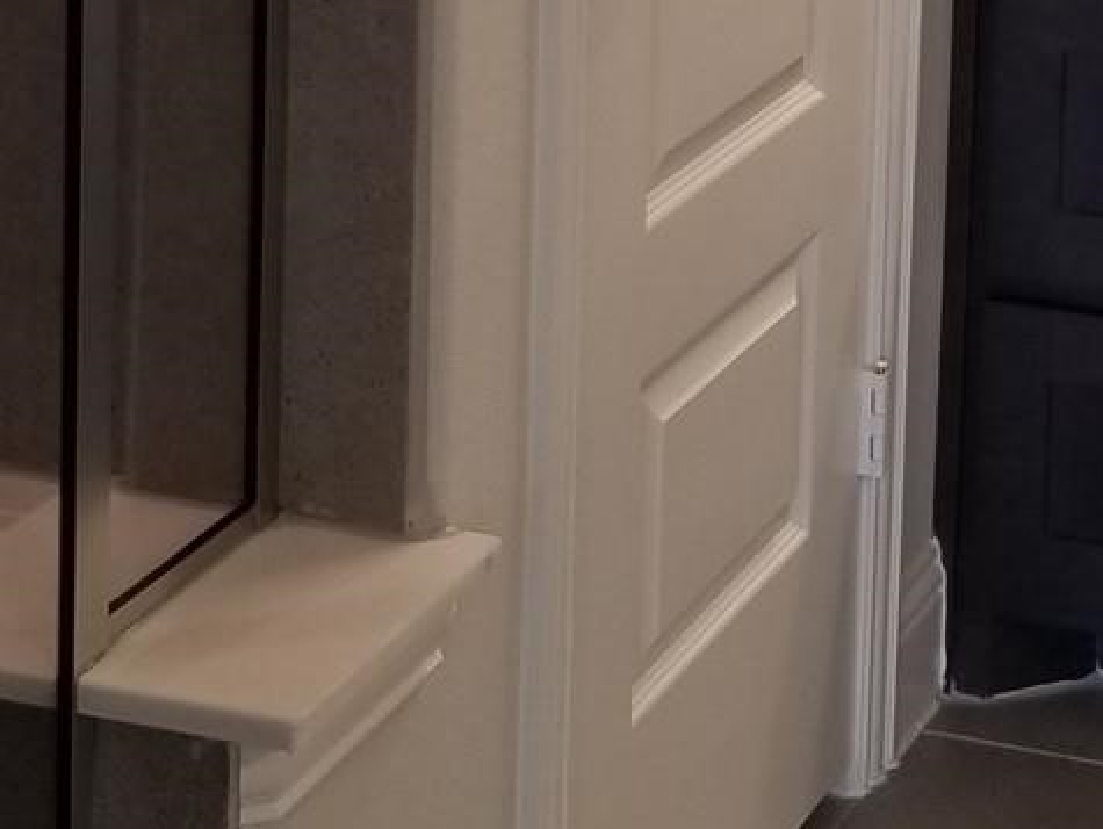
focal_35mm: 112
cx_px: 1003
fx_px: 3571
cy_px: -318
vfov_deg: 12.7
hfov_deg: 17.3
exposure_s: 1/60
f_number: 1.7
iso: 64
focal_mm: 4.25
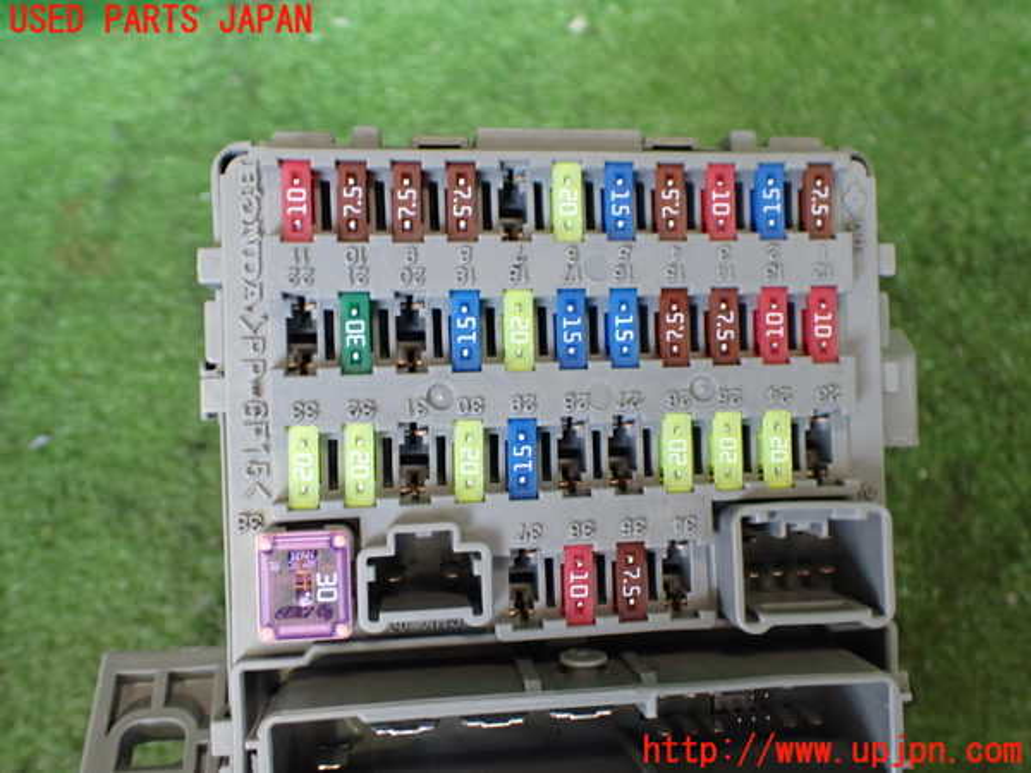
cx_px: 516
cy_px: 386
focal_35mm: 30
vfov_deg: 46.8
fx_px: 894
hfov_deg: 60.0
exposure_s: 1/125
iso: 500
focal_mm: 5.4
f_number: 2.3
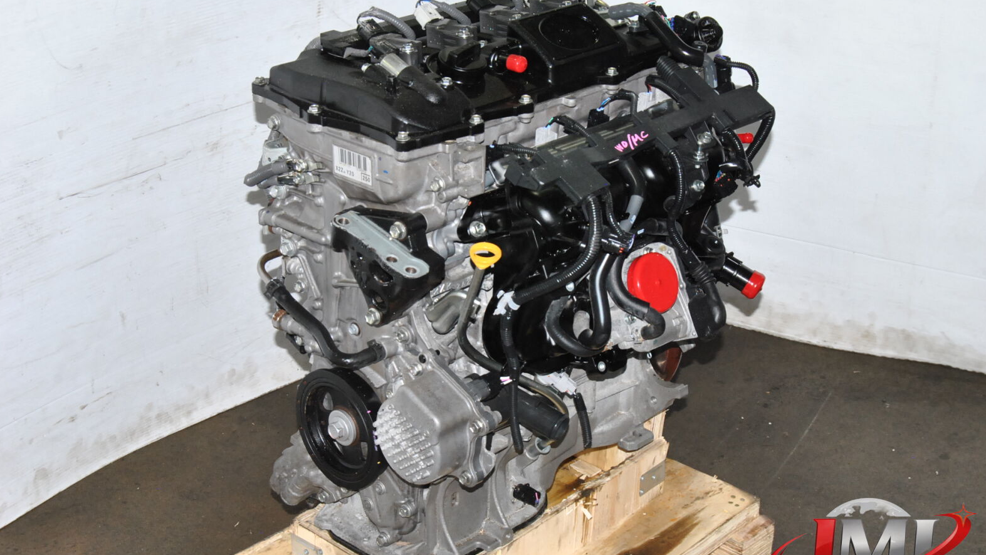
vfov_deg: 18.8
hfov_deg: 32.8
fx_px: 1673
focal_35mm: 64
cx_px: 497
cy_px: 291
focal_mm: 40
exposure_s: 1/200
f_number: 10
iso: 800
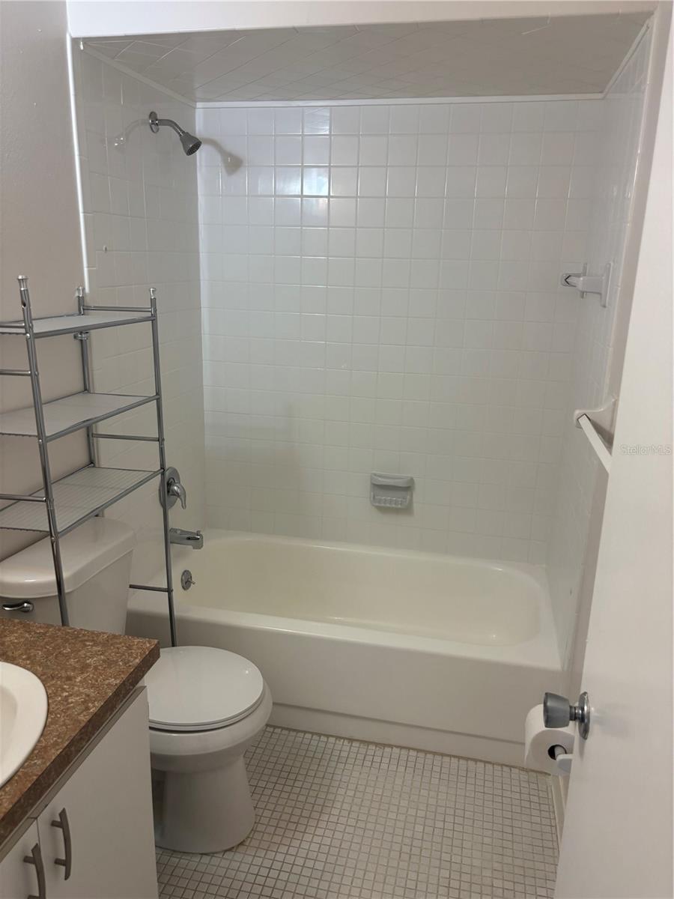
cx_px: 337
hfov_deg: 53.1
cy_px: 450
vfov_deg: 67.3
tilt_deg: -15.8
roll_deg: -2.0
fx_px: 675
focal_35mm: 26
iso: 80
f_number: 1.6
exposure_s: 1/60
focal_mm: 5.96
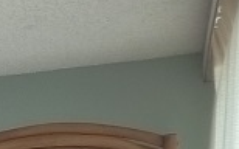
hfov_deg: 9.0
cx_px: -542
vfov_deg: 6.8
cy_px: 436
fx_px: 1146
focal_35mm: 176
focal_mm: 4.1
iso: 400
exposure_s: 1/30
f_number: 3.3
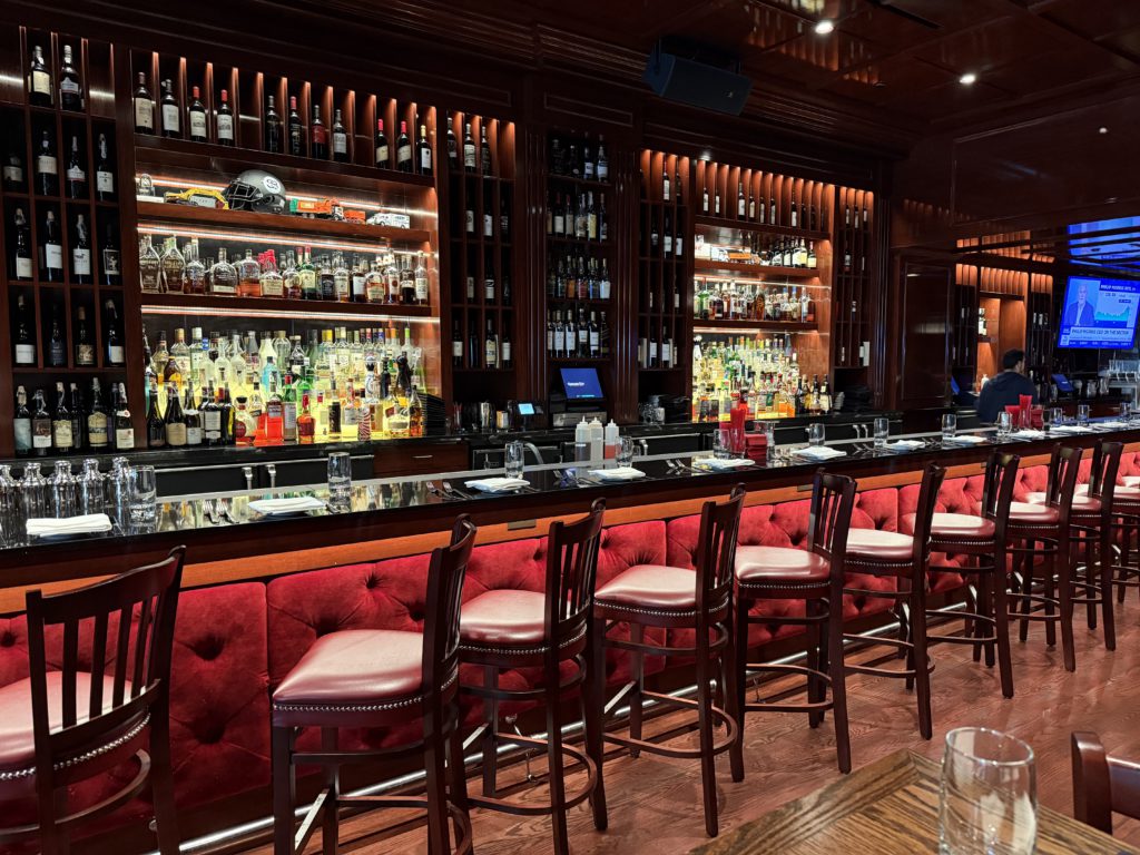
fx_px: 790
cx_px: 570
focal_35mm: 24
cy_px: 428
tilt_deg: -3.7
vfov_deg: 56.8
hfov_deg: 71.6
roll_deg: +0.1
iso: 800
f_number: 1.78
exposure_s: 1/40
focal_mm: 6.76
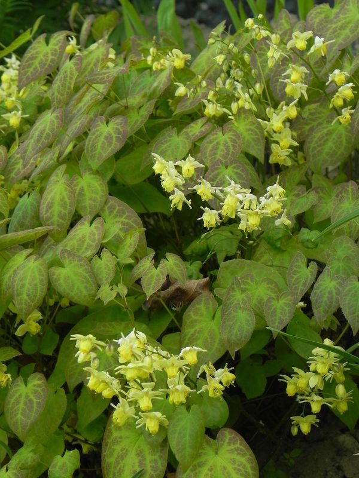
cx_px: 180
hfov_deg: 11.5
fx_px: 1784
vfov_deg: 15.3
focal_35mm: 129
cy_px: 239
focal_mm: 23
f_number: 5
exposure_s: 1/100
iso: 160
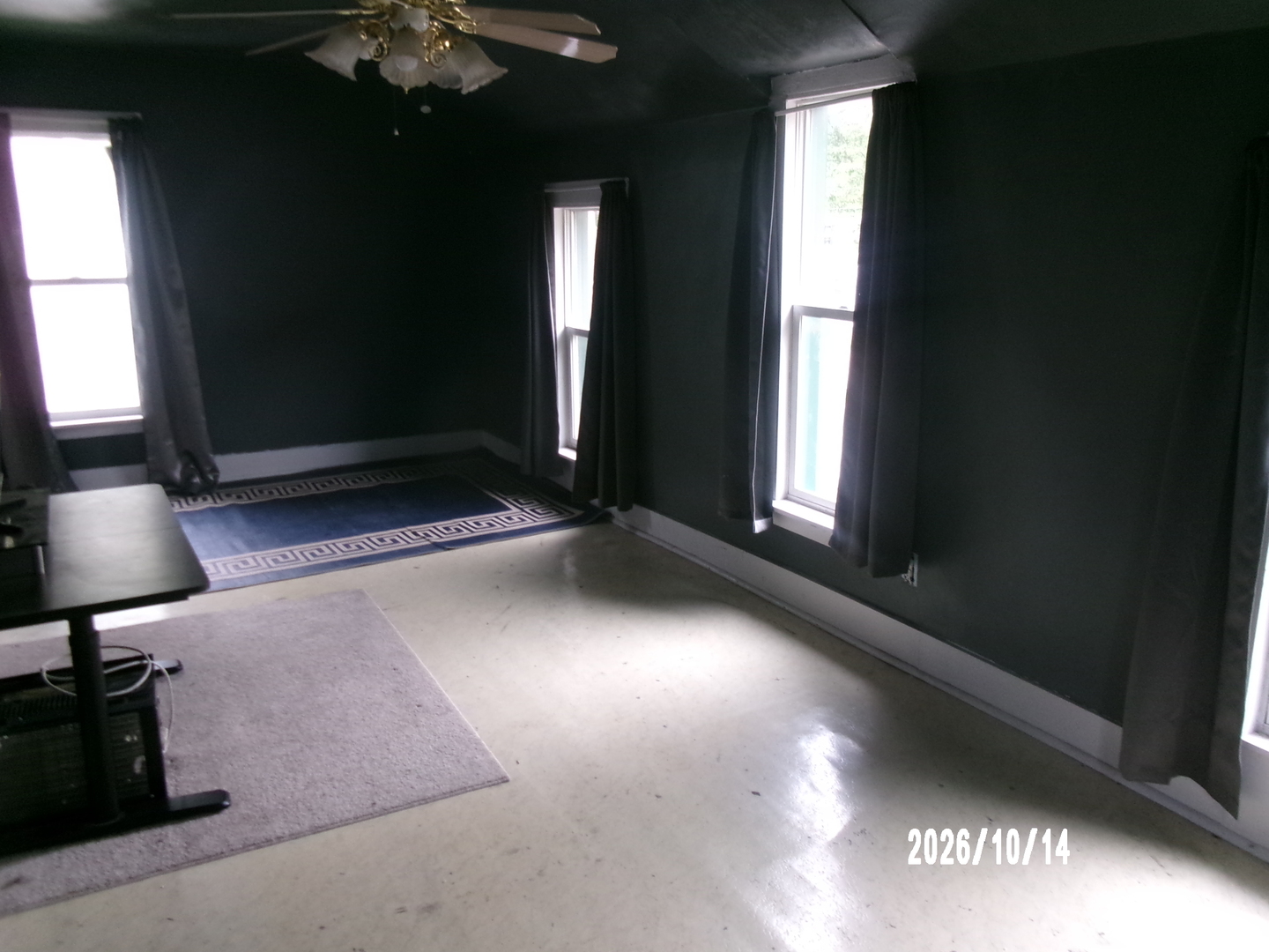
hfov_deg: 63.4
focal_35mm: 28
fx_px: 1026
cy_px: 476
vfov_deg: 49.7
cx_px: 634
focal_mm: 5.1
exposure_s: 1/34
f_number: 3.9
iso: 250
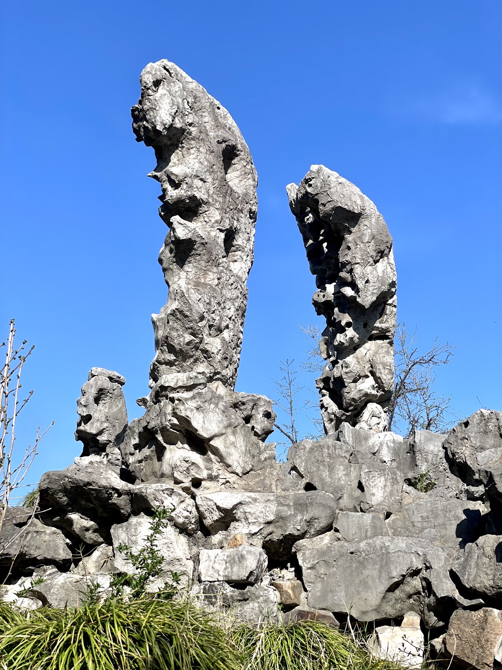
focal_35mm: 52
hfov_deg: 28.0
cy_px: 335
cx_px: 251
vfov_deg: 36.8
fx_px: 1005
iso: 32
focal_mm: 6
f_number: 2
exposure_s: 1/2083
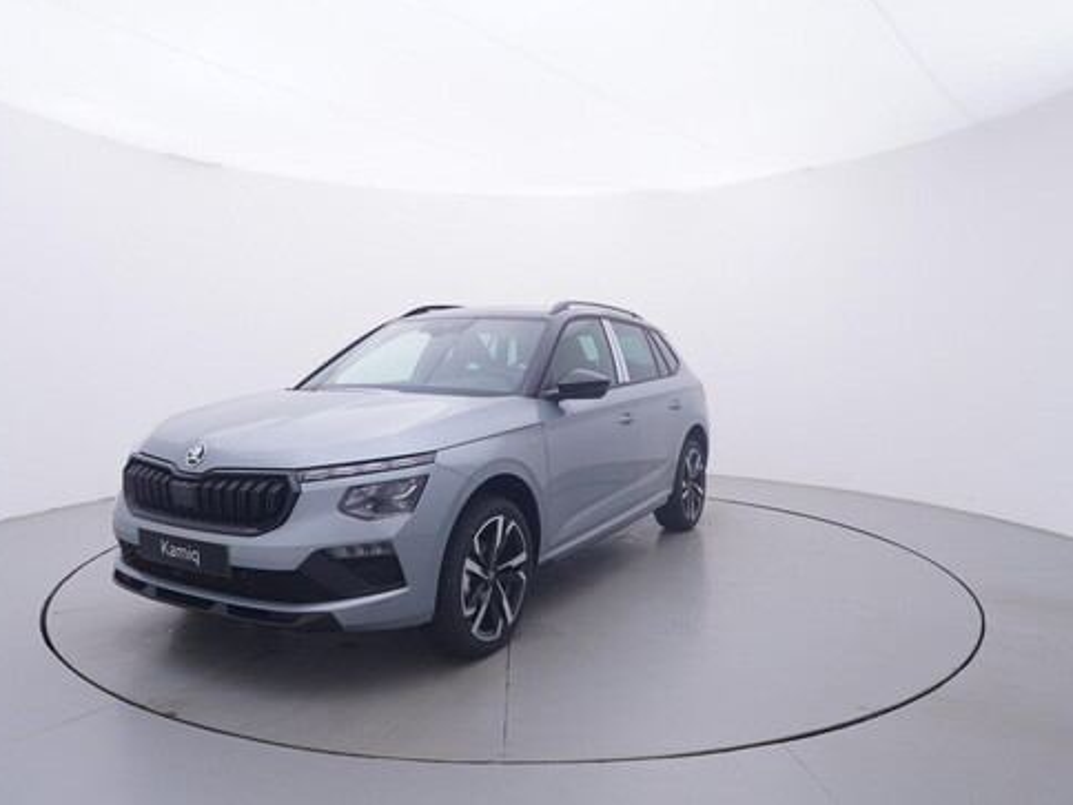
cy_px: 400
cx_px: 511
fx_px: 761
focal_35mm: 25
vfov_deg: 55.7
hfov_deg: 70.3
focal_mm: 15
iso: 200
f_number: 5
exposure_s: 1/80
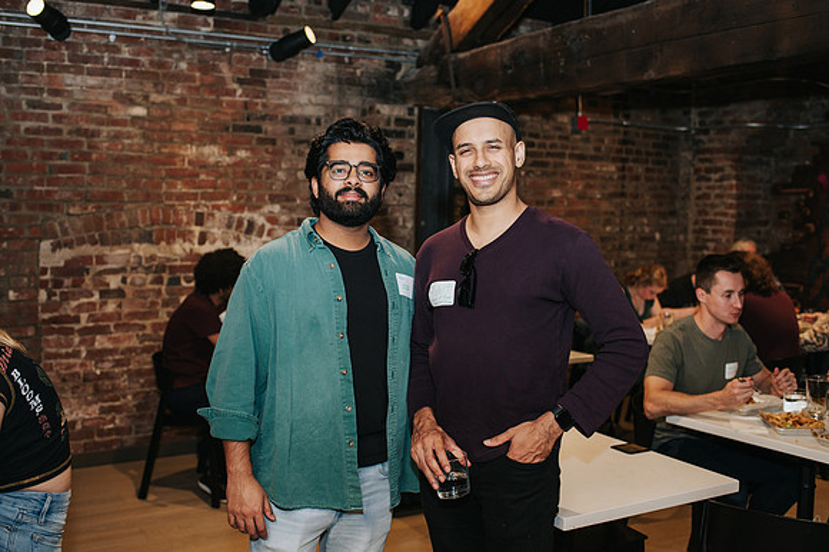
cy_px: 285
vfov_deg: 35.5
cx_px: 401
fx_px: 861
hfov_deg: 51.4
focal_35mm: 37
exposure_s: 1/200
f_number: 2.8
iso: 800
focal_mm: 35
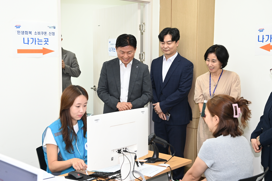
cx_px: 136
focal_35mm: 50
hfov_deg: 39.6
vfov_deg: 27.0
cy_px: 90
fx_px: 378
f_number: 5.6
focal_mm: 50
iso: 2000
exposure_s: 1/160
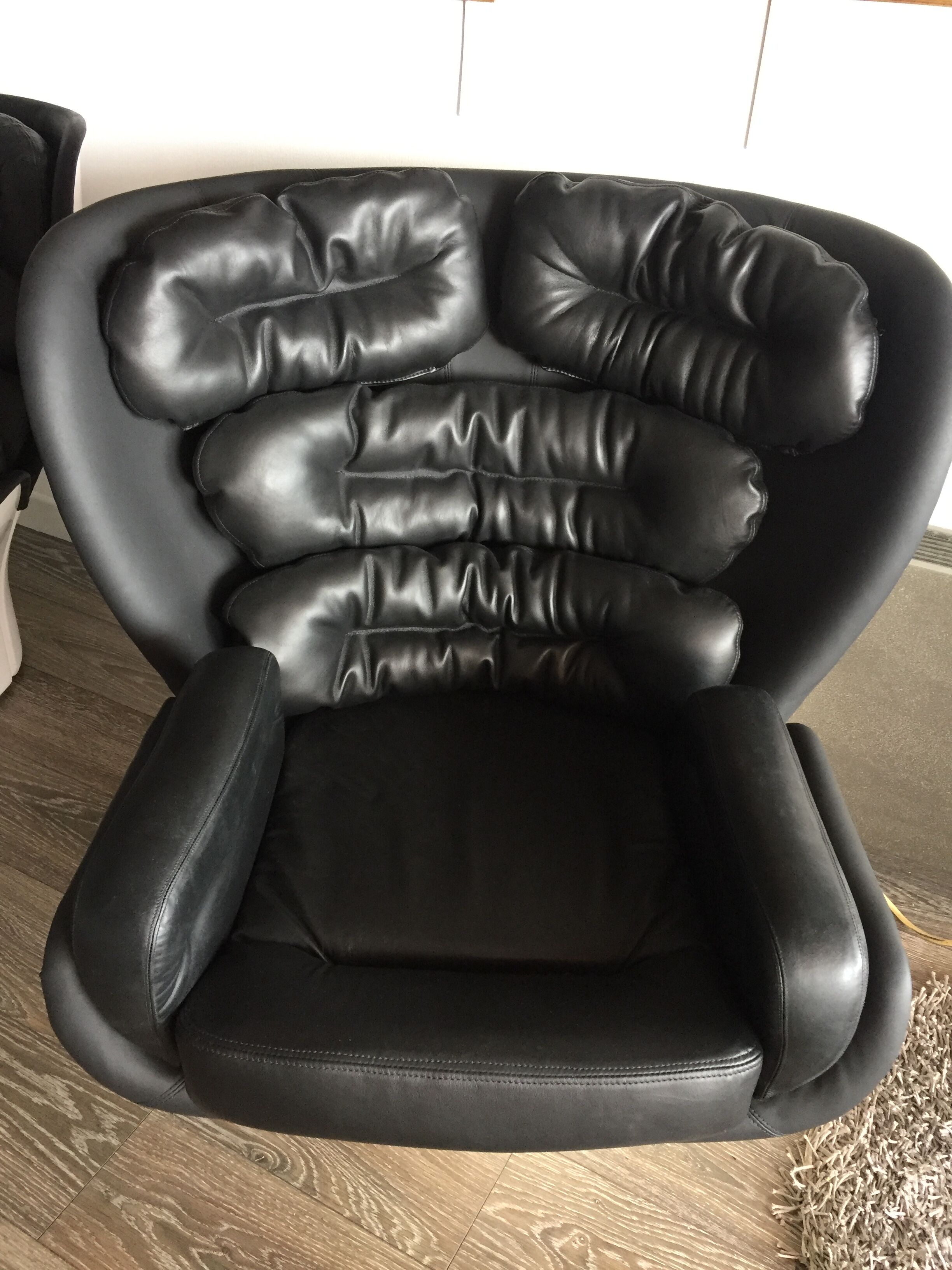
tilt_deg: -33.8
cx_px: 476
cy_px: 635
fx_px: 1063
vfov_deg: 61.7
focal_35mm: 29
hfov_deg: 48.2
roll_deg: -1.4
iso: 200
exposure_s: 1/33
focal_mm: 4.15
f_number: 2.2
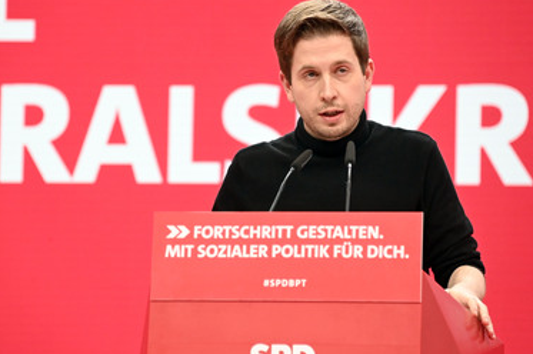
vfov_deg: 4.9
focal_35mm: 278
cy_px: 174
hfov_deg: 7.4
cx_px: 262
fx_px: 4112
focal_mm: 230
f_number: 5.6
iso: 5000
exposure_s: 1/320
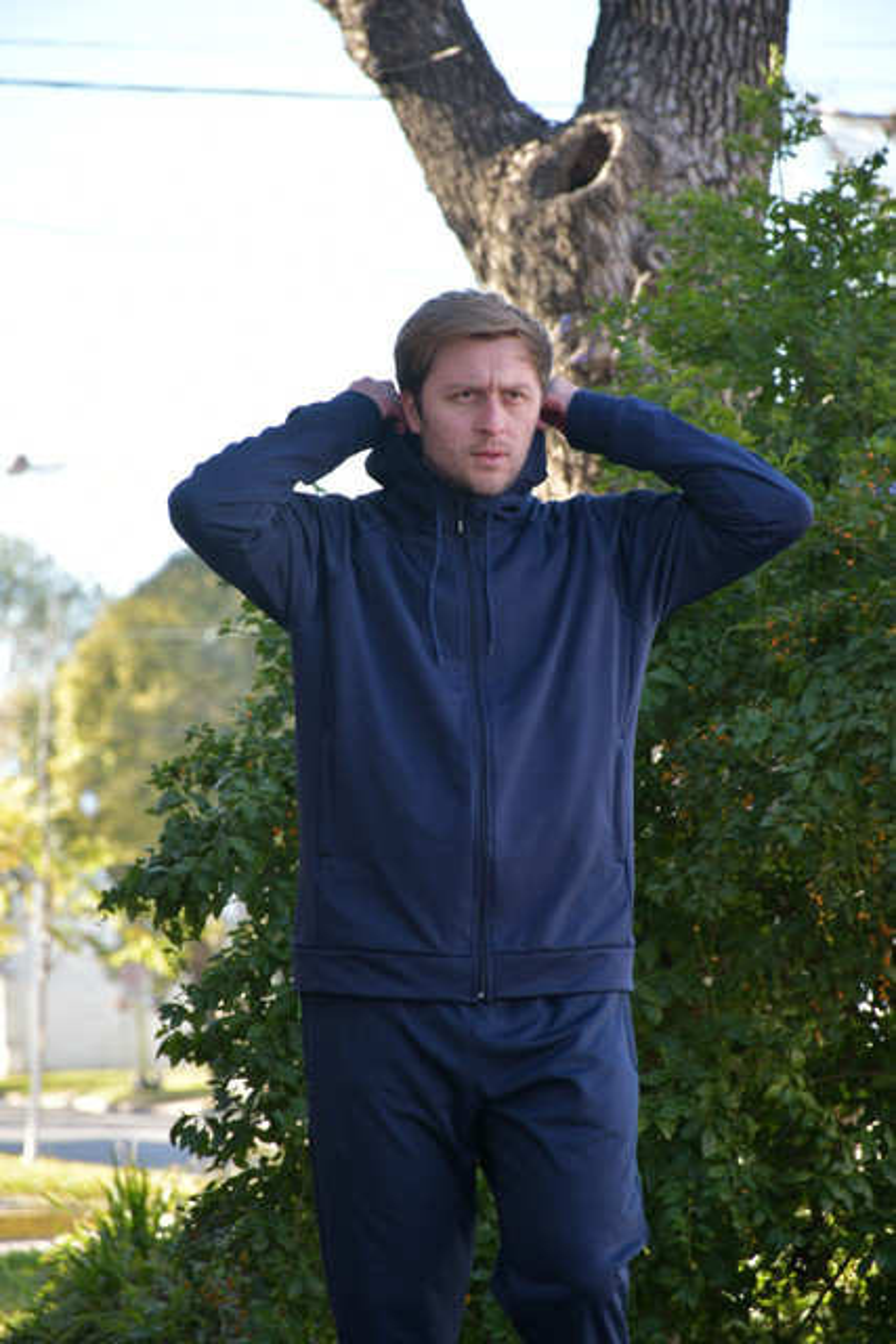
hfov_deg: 6.5
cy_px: 672
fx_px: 7835
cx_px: 448
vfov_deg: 9.8
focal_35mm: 210
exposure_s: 1/100
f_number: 5.6
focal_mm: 140
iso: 200
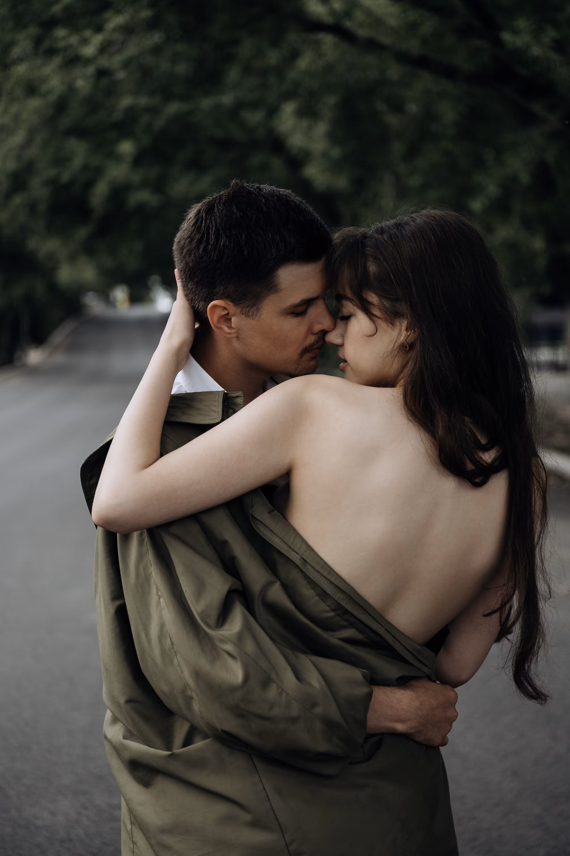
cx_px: 285
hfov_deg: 21.9
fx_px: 1474
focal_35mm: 62
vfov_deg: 32.4
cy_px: 428
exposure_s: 1/250
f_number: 3.5
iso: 200
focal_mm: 62
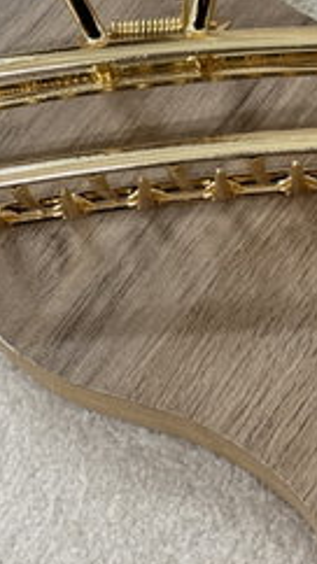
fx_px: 1720
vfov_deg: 18.2
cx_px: 198
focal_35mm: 115
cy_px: 22
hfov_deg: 10.5
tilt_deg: -59.4
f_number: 1.78
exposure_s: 1/33
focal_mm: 6.76
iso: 200
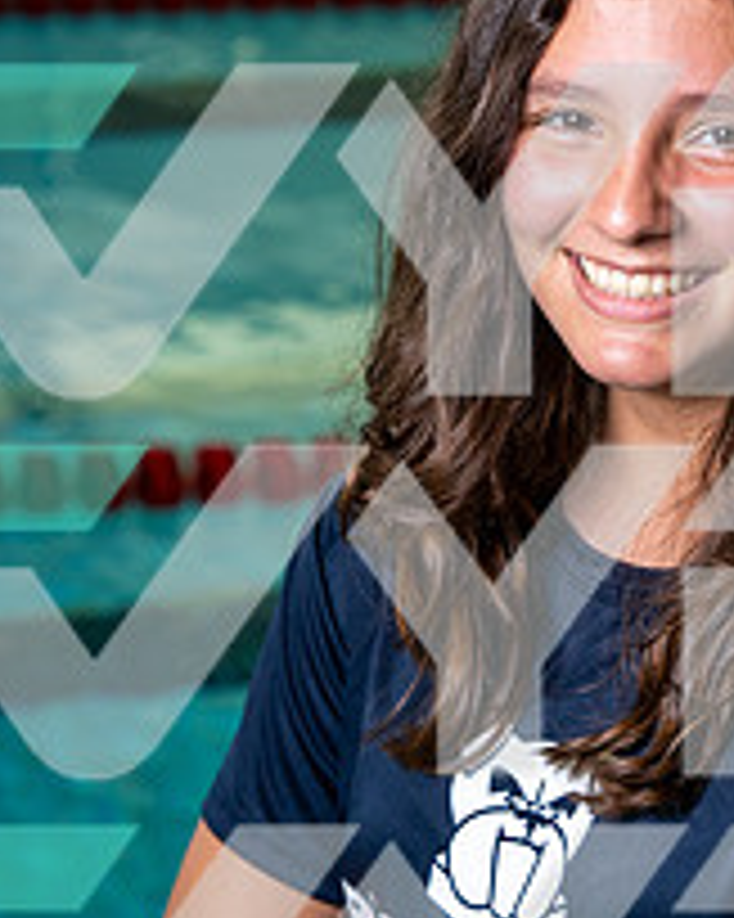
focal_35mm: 202
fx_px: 5489
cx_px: 513
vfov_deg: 9.6
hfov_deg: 7.6
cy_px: 612
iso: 200
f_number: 4.5
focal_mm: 65
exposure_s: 1/250
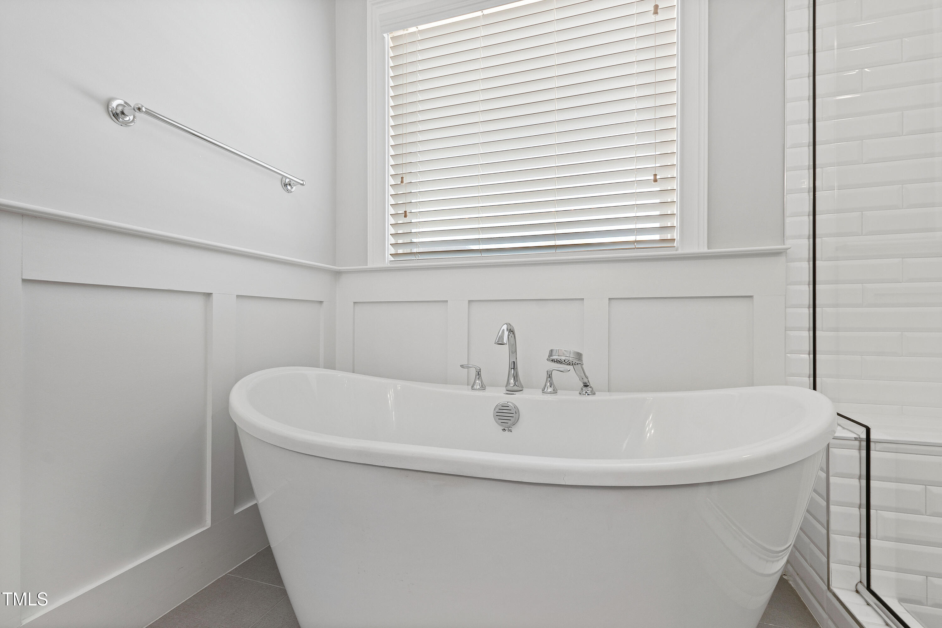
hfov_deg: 100.4
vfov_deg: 77.3
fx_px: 392
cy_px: 314
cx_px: 471
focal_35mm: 15
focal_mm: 10
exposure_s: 1/6
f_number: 8
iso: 100
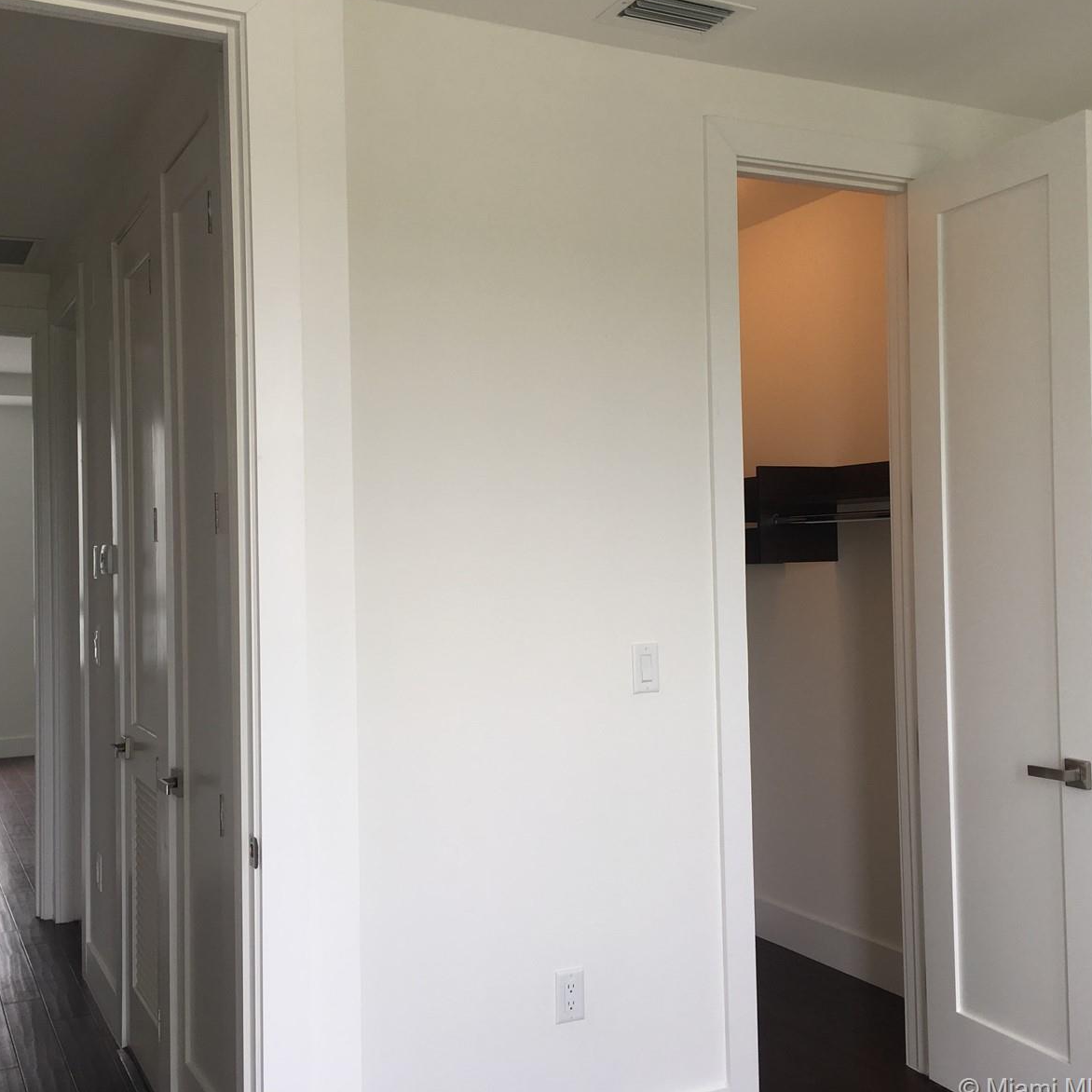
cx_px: 516
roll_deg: +1.4
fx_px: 1249
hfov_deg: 47.2
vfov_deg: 47.2
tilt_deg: +0.4
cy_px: 549
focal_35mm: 35
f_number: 2.2
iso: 25
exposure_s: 1/33
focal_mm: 4.15
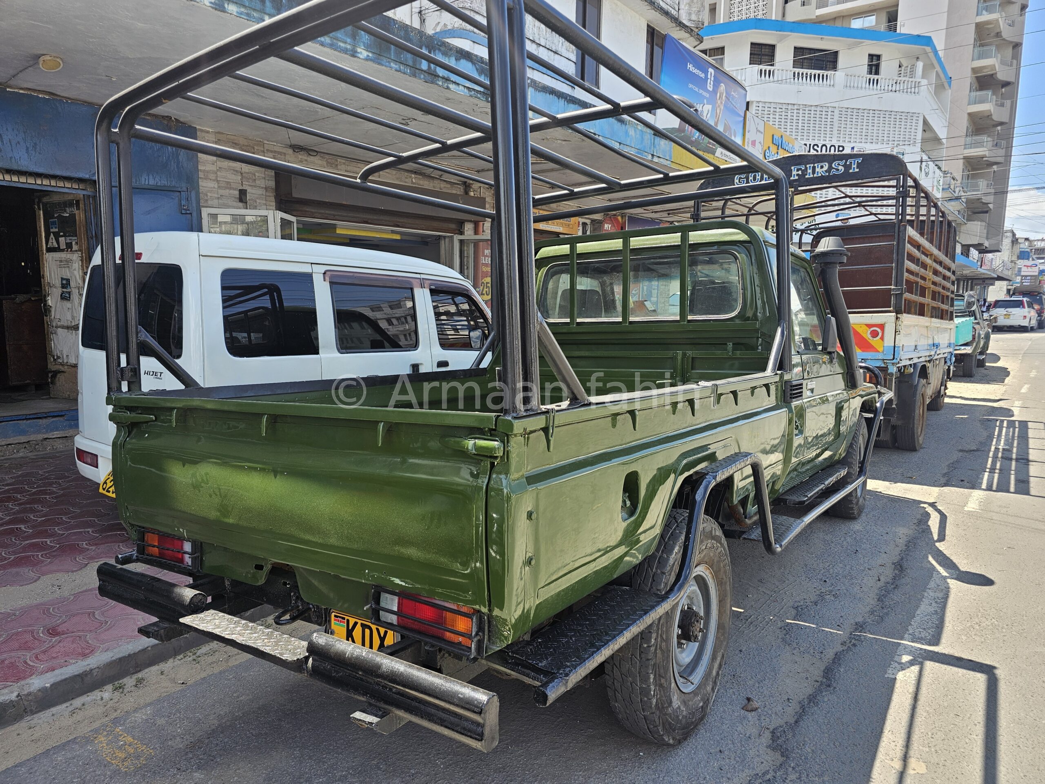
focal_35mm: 23
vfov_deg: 58.9
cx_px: 522
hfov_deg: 73.9
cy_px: 392
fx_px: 694
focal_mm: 6.3
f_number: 1.7
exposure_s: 1/180
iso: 12
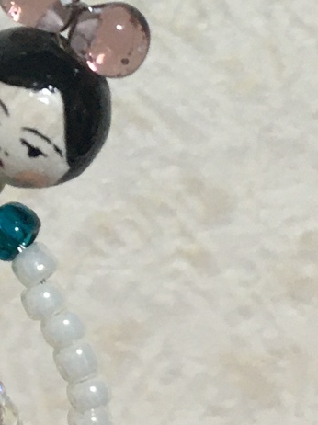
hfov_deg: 10.9
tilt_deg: -12.7
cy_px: 35
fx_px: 1643
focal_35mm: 134
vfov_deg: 14.6
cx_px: -53
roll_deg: +4.4
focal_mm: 4.15
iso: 80
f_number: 2.2
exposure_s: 1/30
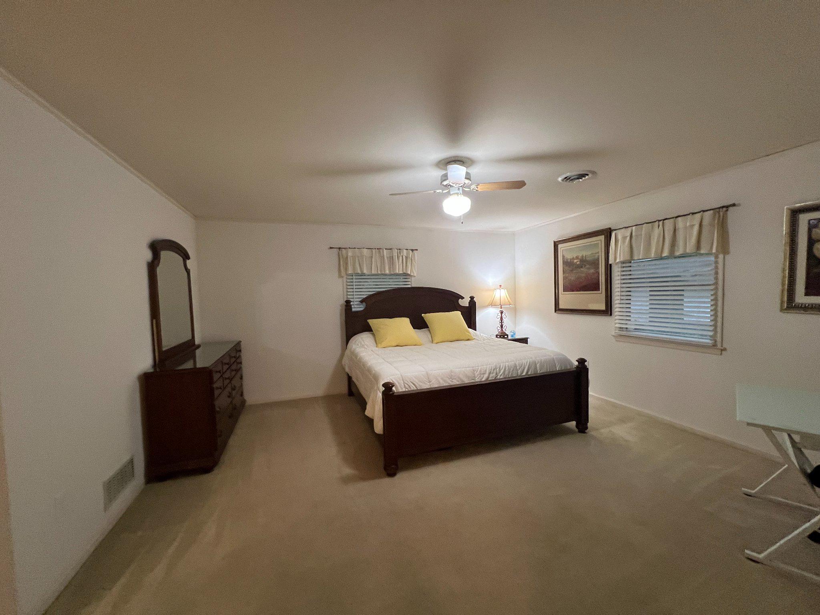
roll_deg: +1.9
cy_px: 308
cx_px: 410
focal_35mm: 13
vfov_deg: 89.9
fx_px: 308
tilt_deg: -2.0
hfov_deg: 106.2
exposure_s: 1/60
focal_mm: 1.57
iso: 400
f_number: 1.8
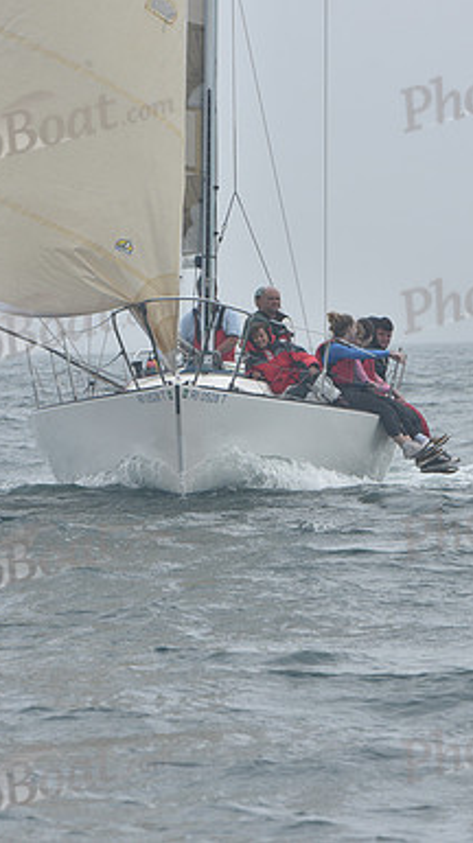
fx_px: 7060
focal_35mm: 316
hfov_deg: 3.8
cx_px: 289
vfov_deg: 6.8
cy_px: 422
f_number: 11
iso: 250
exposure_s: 1/800
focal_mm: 200
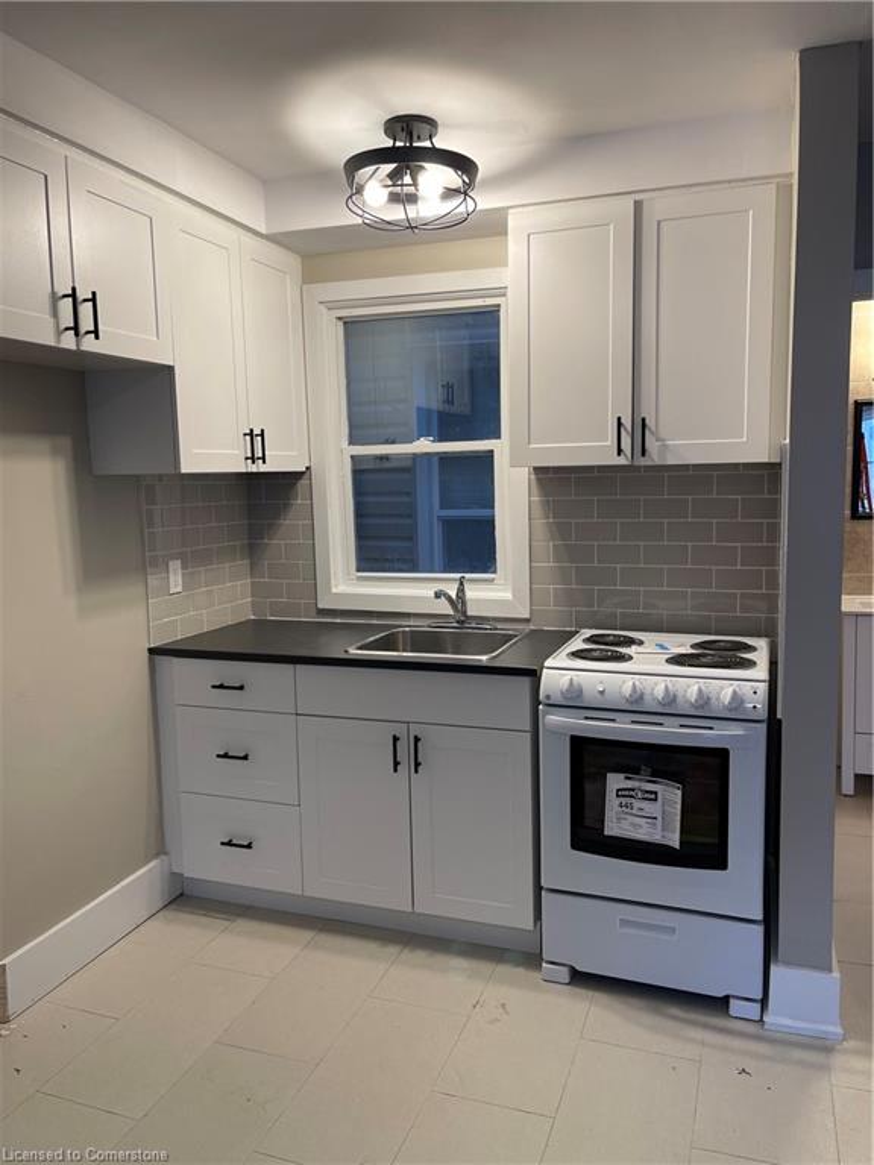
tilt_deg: -7.0
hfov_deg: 53.1
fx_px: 875
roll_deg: +1.4
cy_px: 582
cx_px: 437
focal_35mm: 26
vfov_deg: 67.3
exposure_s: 1/120
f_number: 1.6
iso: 64
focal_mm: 5.1
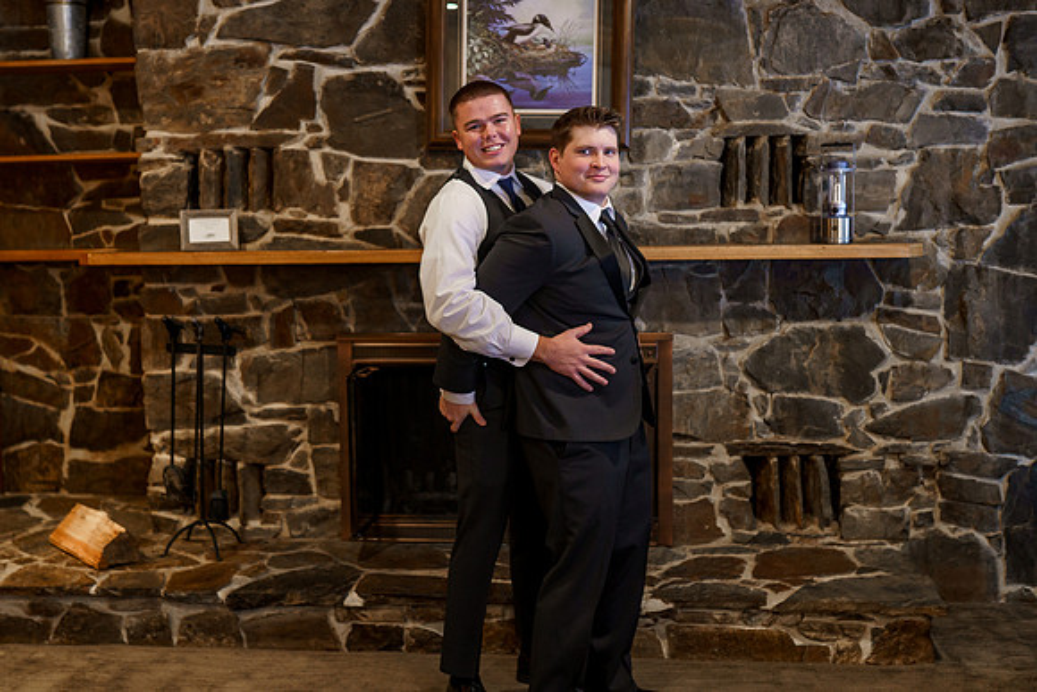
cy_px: 300
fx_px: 1205
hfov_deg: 46.5
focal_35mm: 42
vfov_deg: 32.0
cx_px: 472
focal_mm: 35
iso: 1600
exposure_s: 1/160
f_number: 2.2
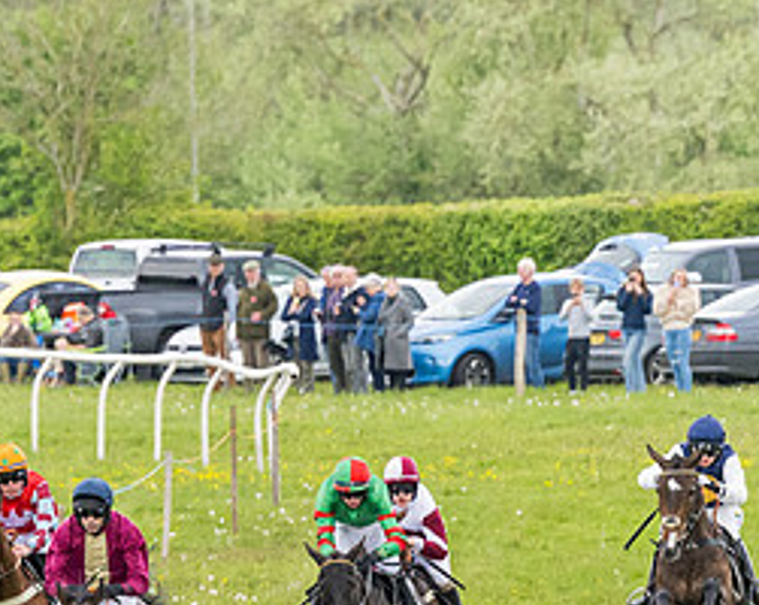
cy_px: 586
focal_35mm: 763
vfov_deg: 2.0
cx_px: 88
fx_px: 17113
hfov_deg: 2.5
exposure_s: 1/1250
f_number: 4
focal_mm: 175
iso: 1000
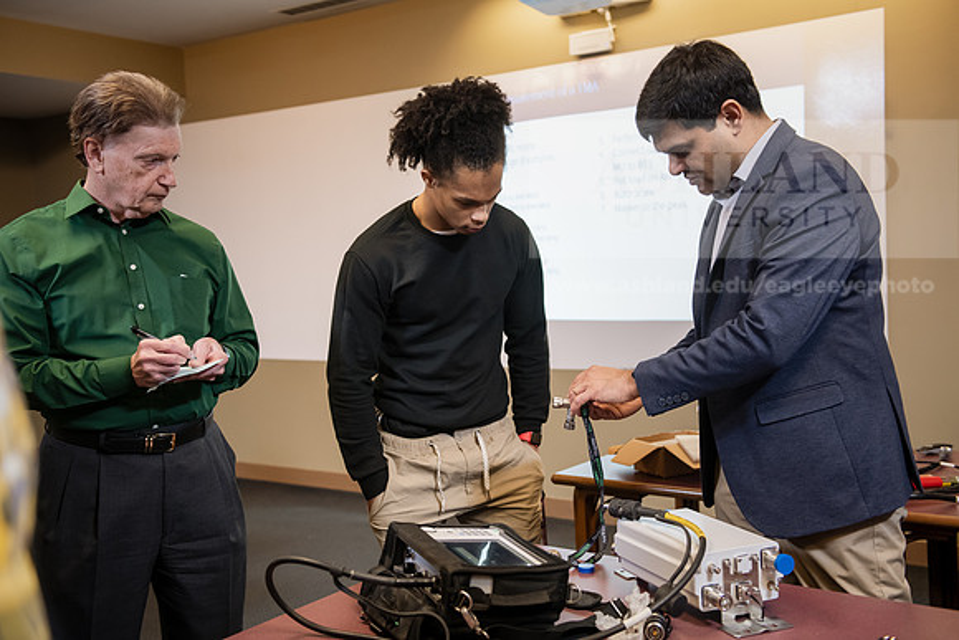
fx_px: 1066
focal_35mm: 40
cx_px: 480
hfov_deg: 48.4
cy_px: 320
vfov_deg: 33.4
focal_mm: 40
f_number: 3.5
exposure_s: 1/200
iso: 1250
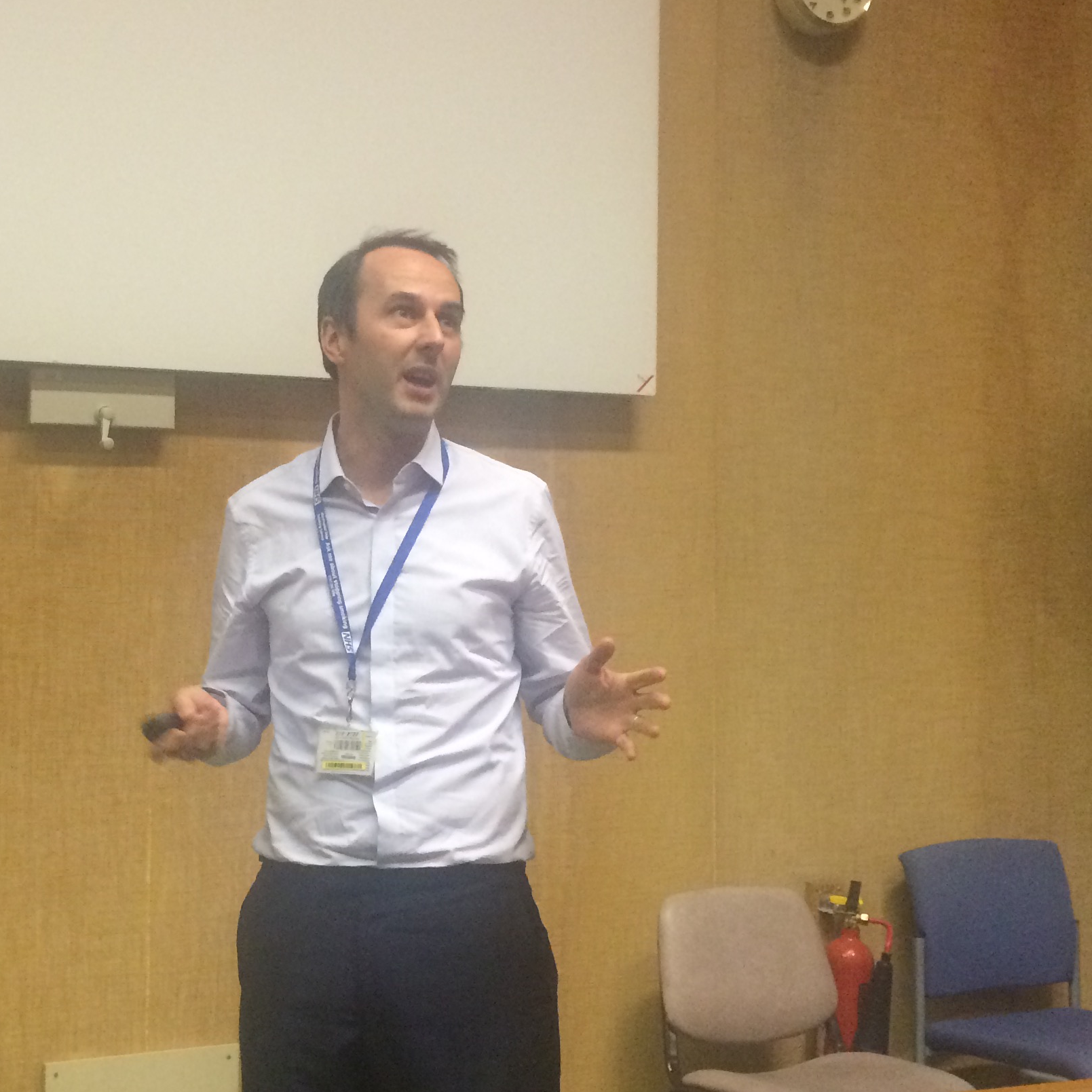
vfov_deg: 32.8
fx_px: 1856
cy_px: 545
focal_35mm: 52
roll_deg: -0.1
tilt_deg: +1.4
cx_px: 357
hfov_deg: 32.5
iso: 320
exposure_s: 1/24
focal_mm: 4.15
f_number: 2.2
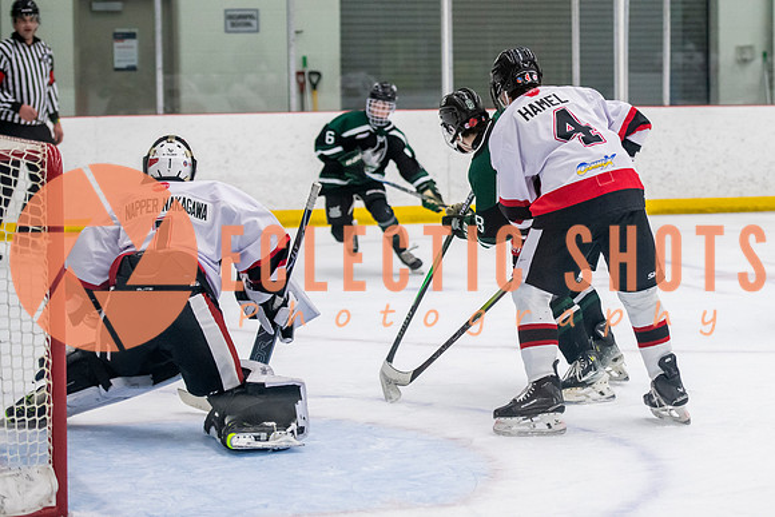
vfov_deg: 10.8
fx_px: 2746
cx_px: 576
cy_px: 213
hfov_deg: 16.0
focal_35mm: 128
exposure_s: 1/640
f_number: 3.2
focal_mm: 85
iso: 3200
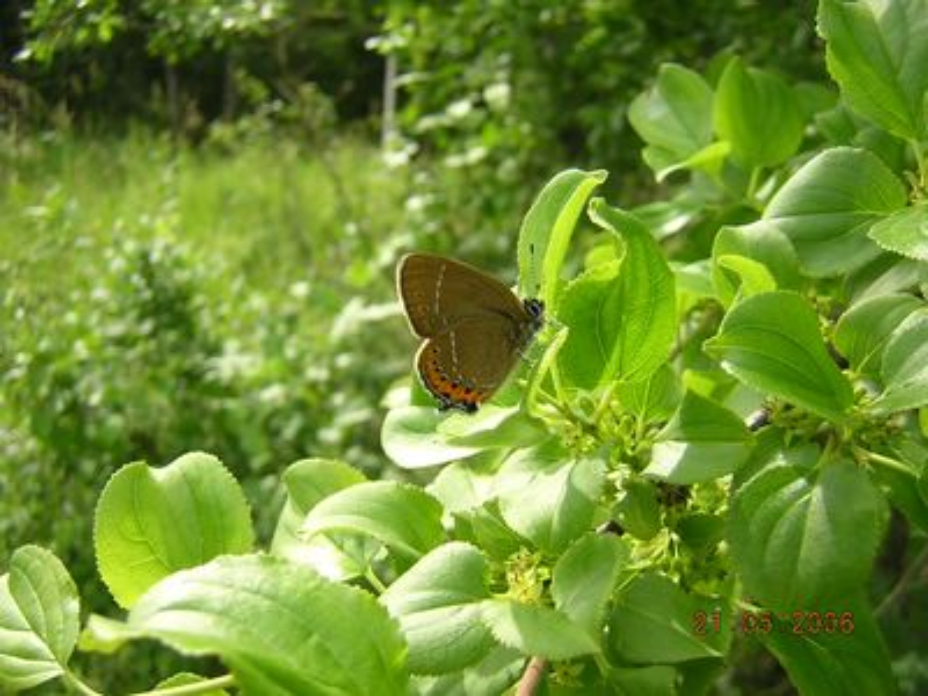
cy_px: 348
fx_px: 965
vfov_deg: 39.7
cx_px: 464
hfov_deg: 51.4
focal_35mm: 36
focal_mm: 4.7
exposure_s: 1/296
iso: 100
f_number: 2.6
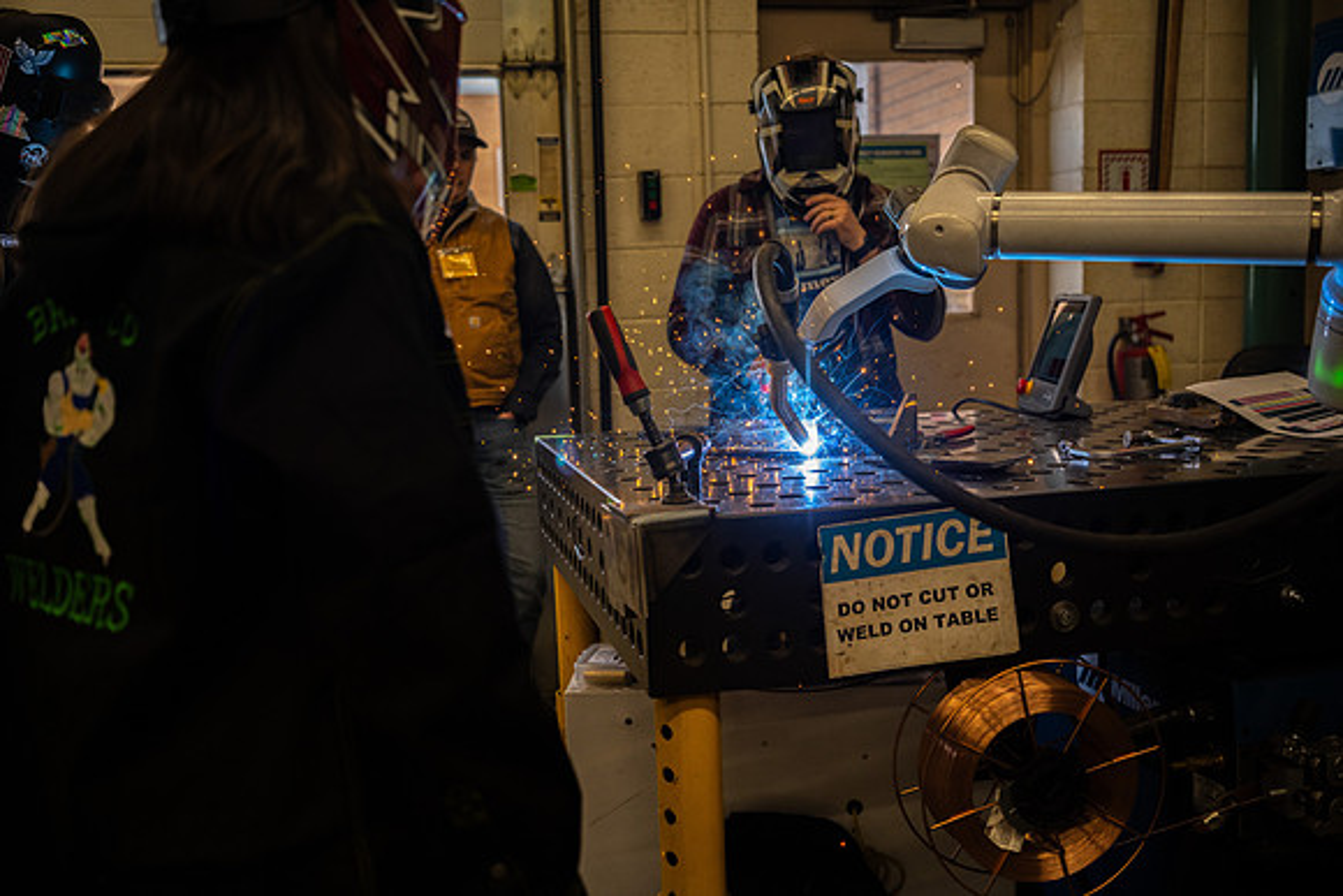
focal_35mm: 36
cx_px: 672
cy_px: 448
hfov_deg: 53.1
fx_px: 1343
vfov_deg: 36.9
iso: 400
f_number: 2.8
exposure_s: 1/1000
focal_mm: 36
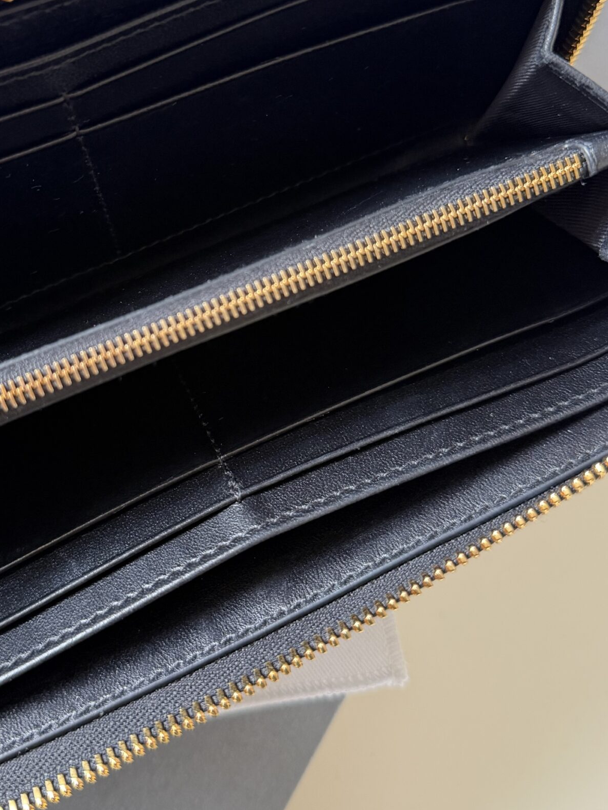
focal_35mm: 39
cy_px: 312
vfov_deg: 47.5
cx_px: 221
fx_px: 913
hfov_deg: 36.6
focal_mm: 6.76
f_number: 1.78
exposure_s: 1/60
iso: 250
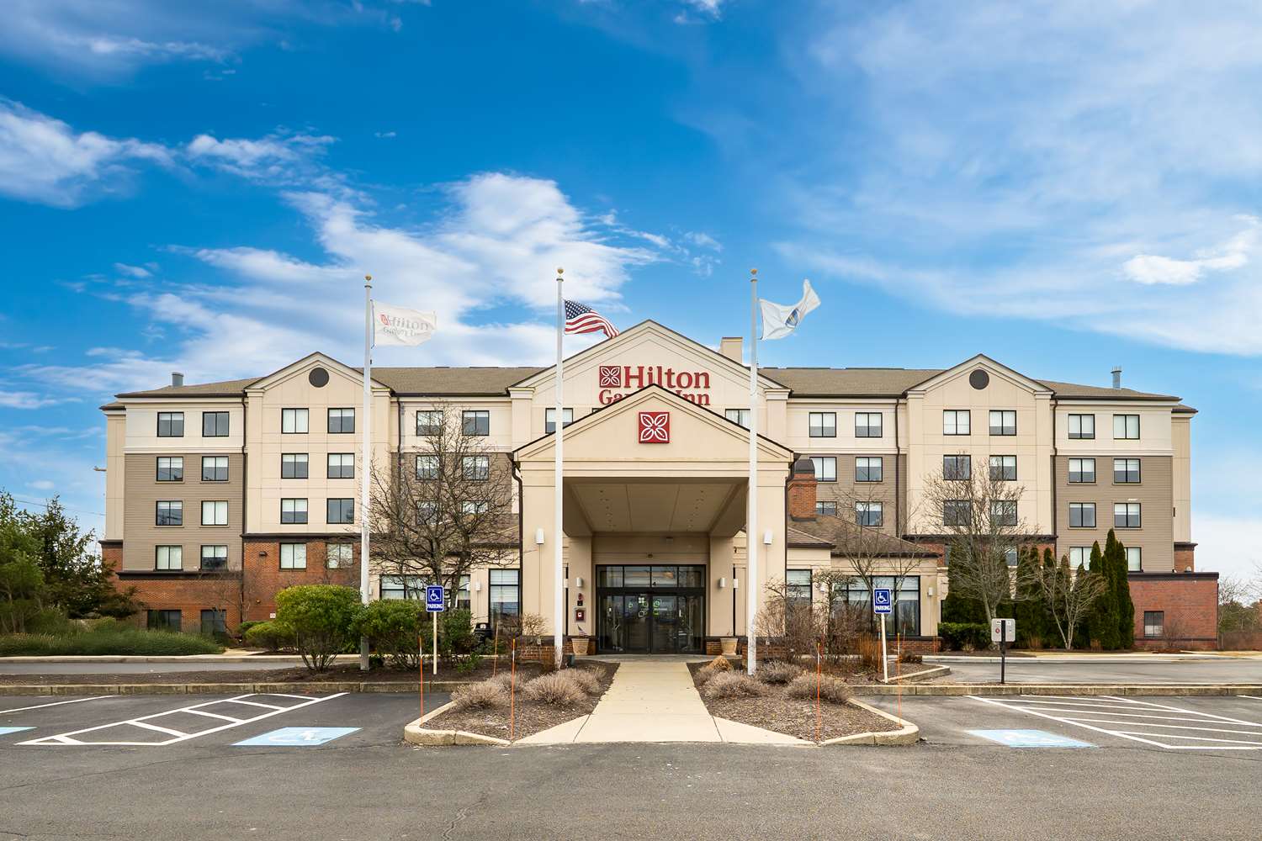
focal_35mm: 12
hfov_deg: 112.6
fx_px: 421
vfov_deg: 90.0
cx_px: 631
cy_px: 420
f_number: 8
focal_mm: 12
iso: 100
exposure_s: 1/50
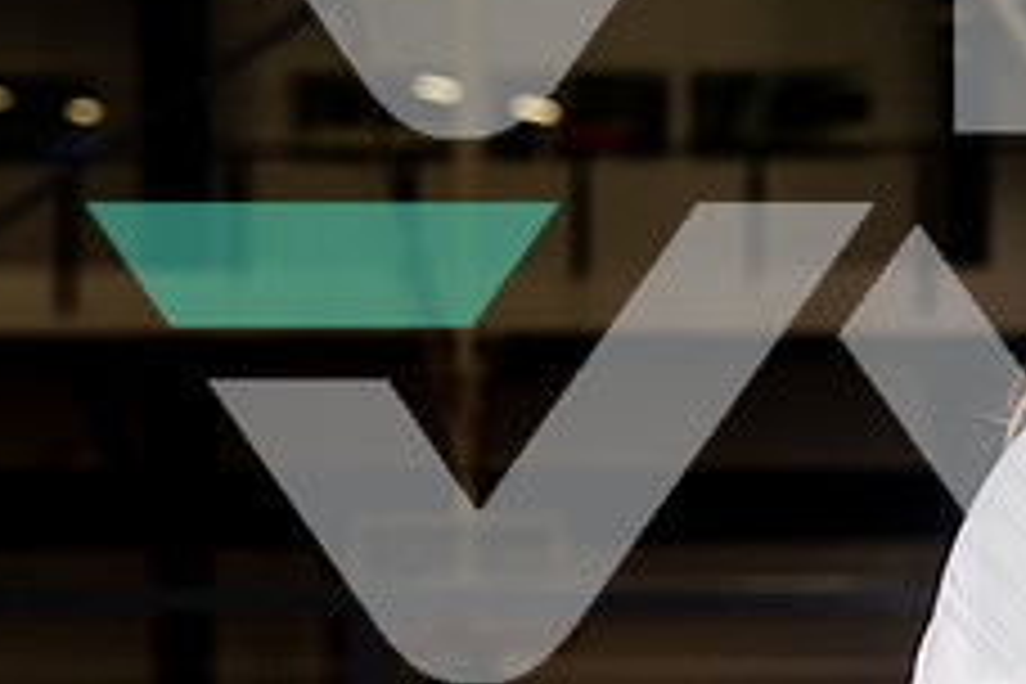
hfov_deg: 15.0
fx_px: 3762
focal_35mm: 132
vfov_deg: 10.4
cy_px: 443
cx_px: 1233
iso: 100
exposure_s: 1/125
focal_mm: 52
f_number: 5.6
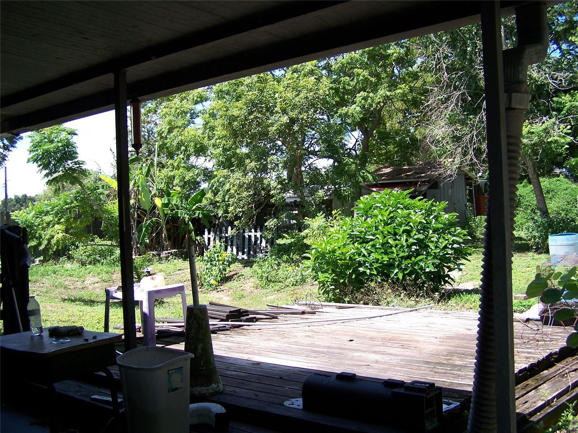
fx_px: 635
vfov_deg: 37.7
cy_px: 216
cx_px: 289
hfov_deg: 49.0
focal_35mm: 38
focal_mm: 6.3
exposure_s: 1/400
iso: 80
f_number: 2.8
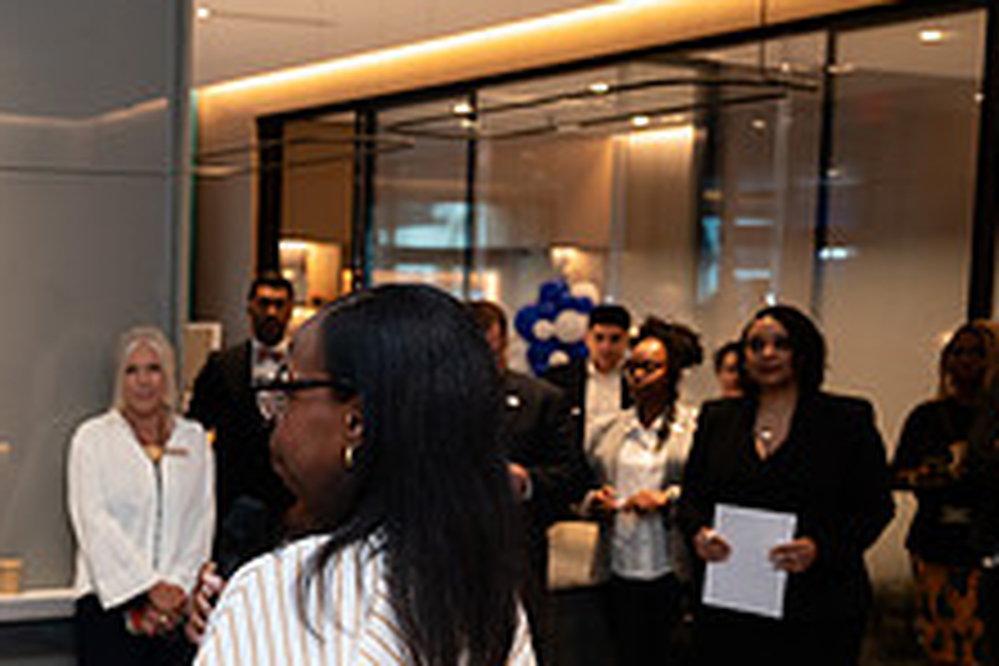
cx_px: -117
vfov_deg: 21.3
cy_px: 518
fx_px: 1748
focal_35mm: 63
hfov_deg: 28.7
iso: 400
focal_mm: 24
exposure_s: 1/160
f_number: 3.2
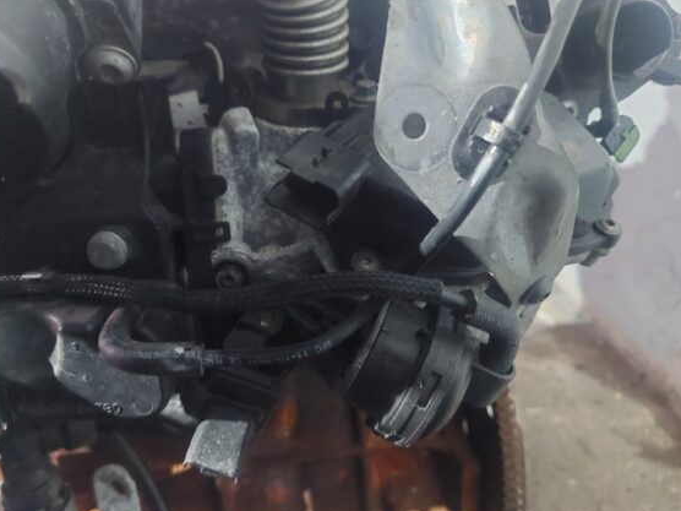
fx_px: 531
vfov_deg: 51.4
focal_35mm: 27
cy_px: 254
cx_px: 334
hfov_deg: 65.3
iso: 2500
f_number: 1.8
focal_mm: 5.23
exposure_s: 1/14
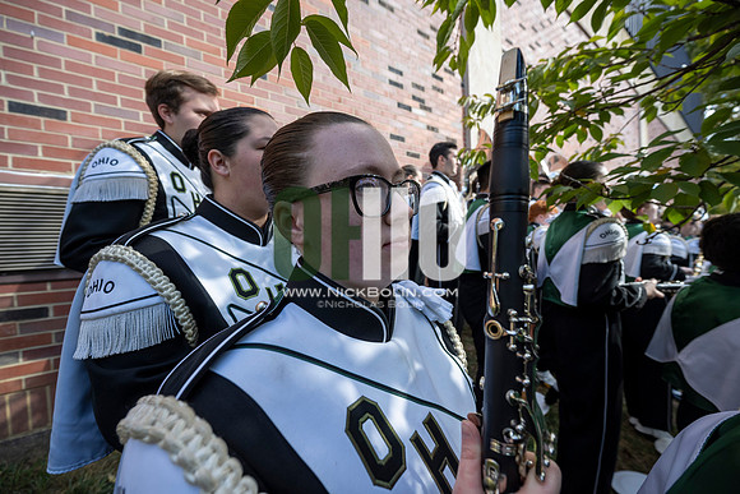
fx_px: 288
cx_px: 370
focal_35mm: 14
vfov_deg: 81.2
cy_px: 247
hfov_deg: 104.2
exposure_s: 1/500
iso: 320
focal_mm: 14
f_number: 4.5
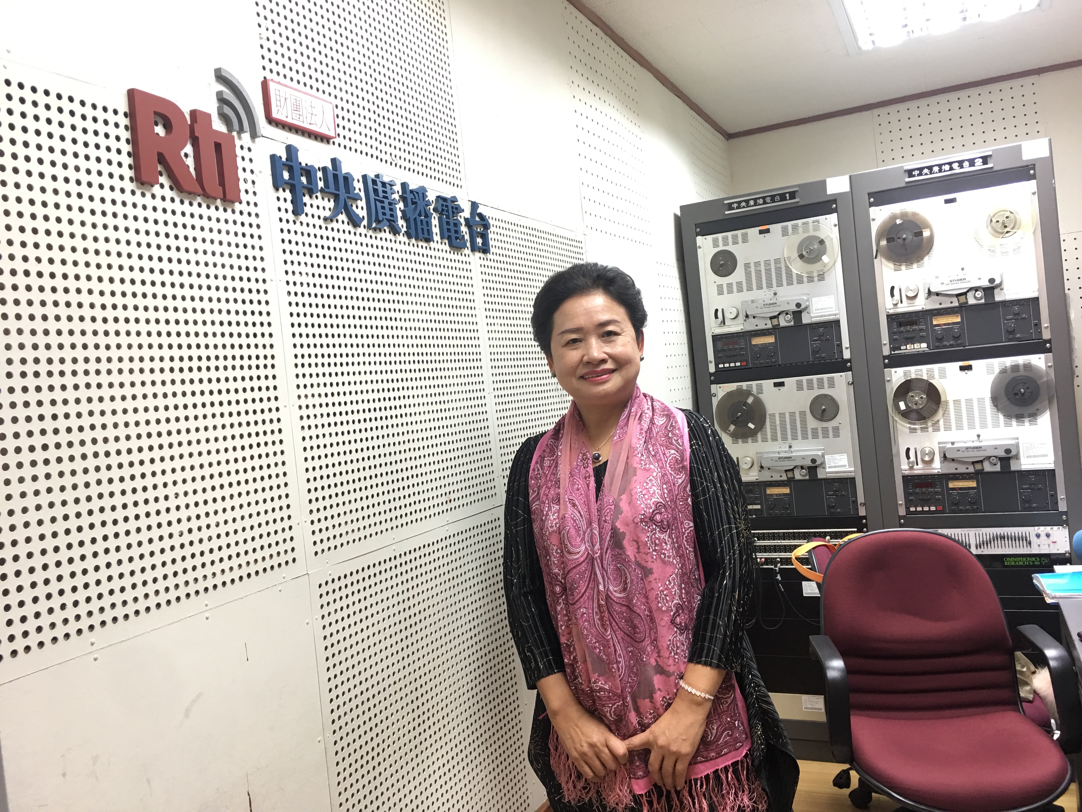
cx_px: 541
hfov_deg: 61.7
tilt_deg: +0.8
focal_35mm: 29
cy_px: 406
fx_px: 906
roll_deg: +6.0
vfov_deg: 48.2
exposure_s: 1/15
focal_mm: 4.15
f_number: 2.2
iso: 40
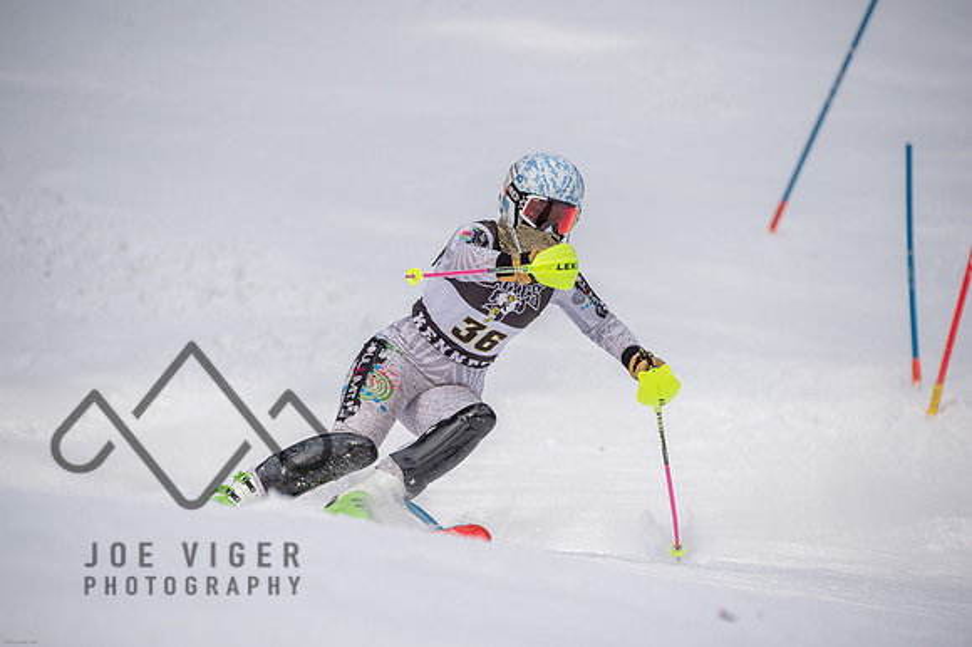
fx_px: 9714
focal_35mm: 360
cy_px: 324
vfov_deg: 3.8
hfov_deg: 5.7
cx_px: 486
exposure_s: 1/1600
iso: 500
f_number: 6.3
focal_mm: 360
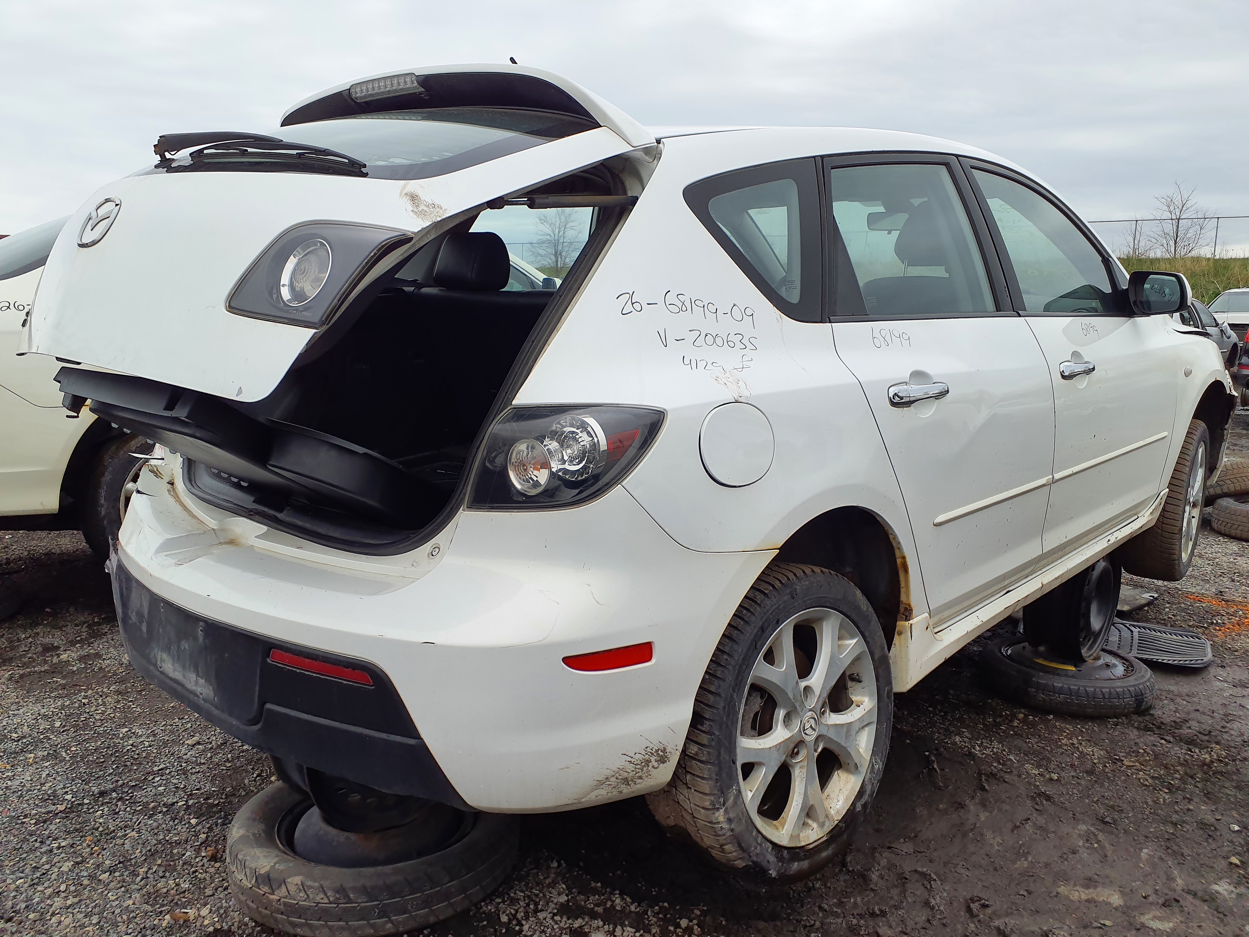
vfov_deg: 51.4
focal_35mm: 27
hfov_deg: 65.3
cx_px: 624
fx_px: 974
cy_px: 468
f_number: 1.9
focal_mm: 3.58
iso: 40
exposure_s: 1/1324
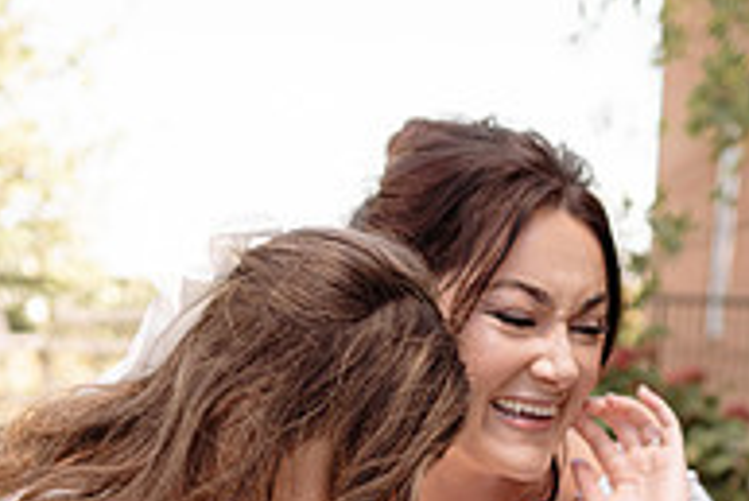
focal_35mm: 72
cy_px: 713
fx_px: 1499
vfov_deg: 17.4
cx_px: 435
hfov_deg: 28.0
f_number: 2.2
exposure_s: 1/500
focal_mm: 24
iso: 125
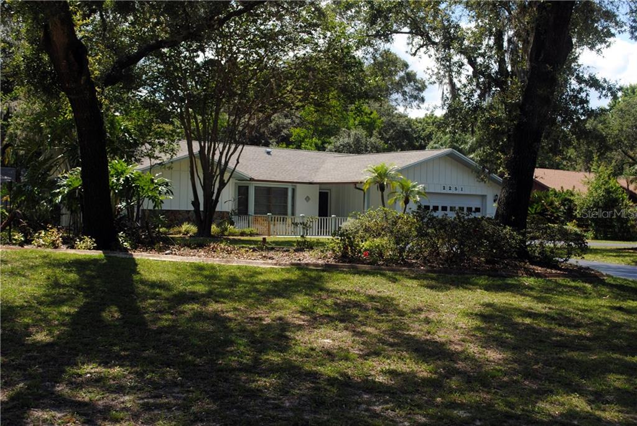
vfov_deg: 28.1
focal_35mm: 48
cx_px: 318
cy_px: 213
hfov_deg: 41.1
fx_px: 850
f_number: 7.1
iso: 100
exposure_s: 1/200
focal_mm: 32
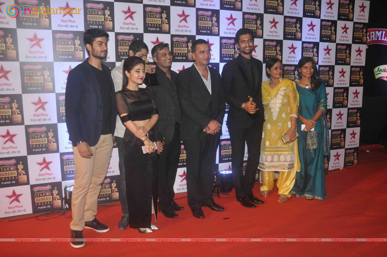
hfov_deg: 59.5
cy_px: 128
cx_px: 194
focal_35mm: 32
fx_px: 338
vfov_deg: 41.6
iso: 1600
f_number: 10
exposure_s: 1/250
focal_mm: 21
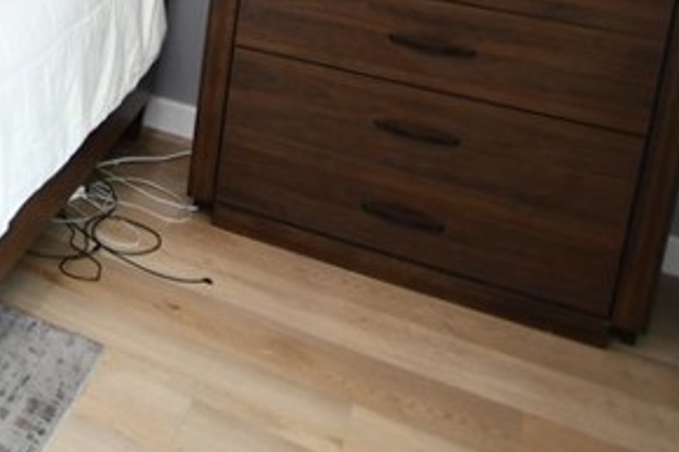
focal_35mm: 53
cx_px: -279
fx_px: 999
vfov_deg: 22.7
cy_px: -139
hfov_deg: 28.2
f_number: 4
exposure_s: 1/60
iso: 250
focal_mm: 10
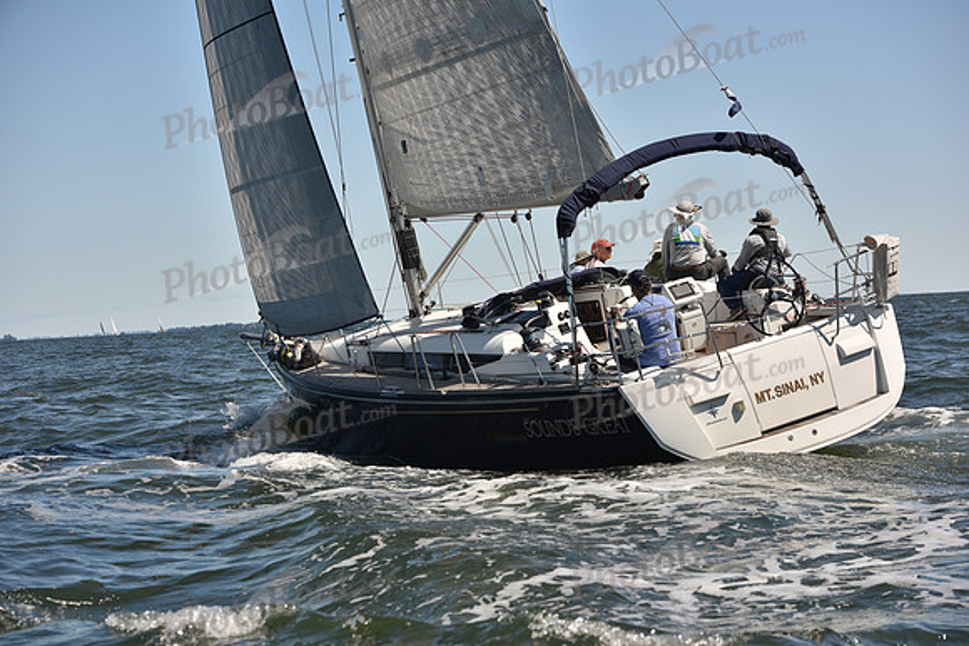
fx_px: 1885
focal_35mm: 70
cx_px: 484
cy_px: 323
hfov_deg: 28.8
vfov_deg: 19.5
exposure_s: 1/1250
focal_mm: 70
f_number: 5
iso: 250
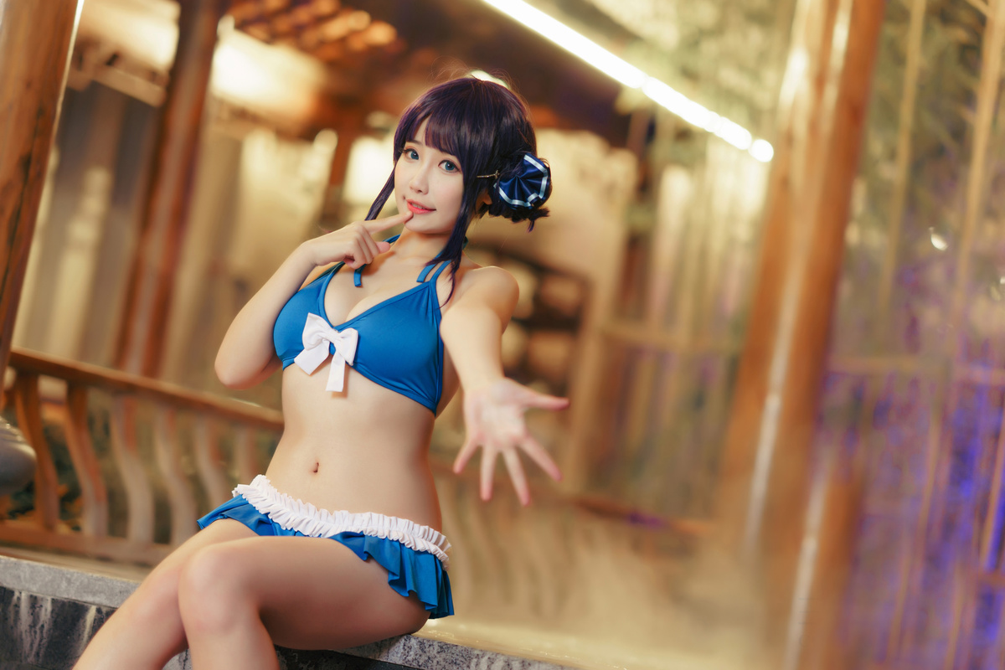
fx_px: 2373
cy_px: 335
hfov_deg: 23.9
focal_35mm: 85
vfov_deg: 16.1
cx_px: 502
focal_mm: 85
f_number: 1.4
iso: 250
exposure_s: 1/50
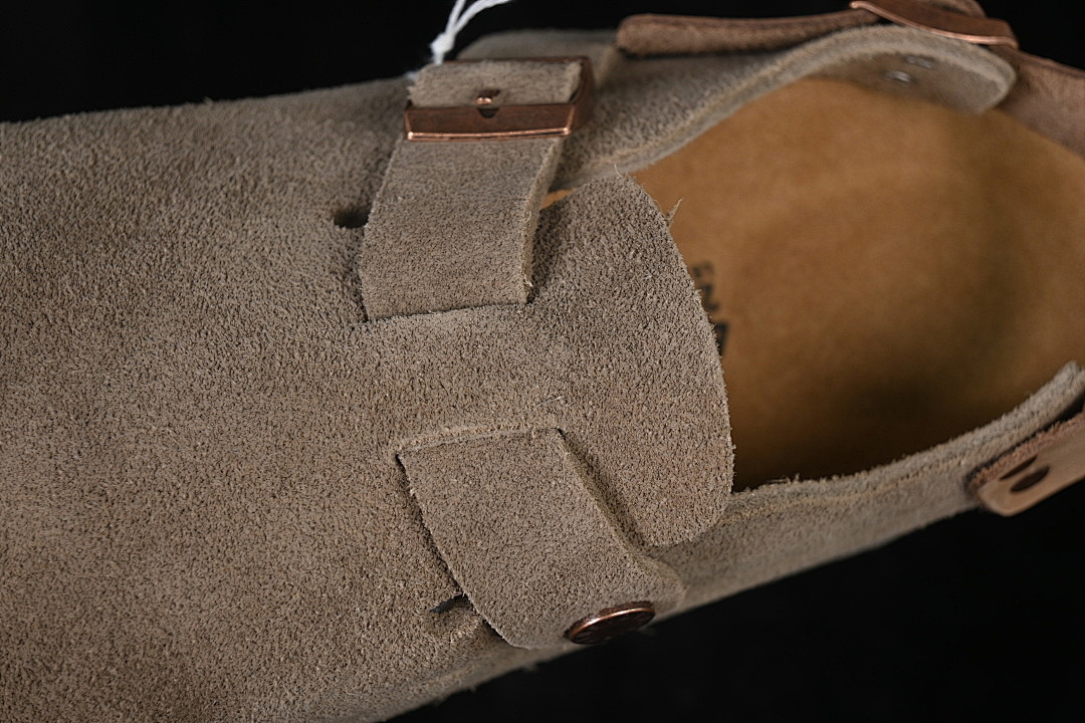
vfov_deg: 18.2
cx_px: 542
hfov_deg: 27.0
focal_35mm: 75
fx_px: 2260
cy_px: 362
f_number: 7.1
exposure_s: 1/80
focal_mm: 50
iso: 160
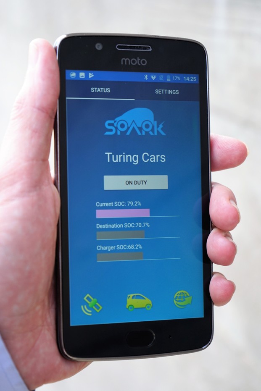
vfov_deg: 28.8
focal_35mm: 70
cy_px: 196
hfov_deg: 19.5
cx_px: 130
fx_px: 761
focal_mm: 70
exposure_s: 1/200
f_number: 5.6
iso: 250
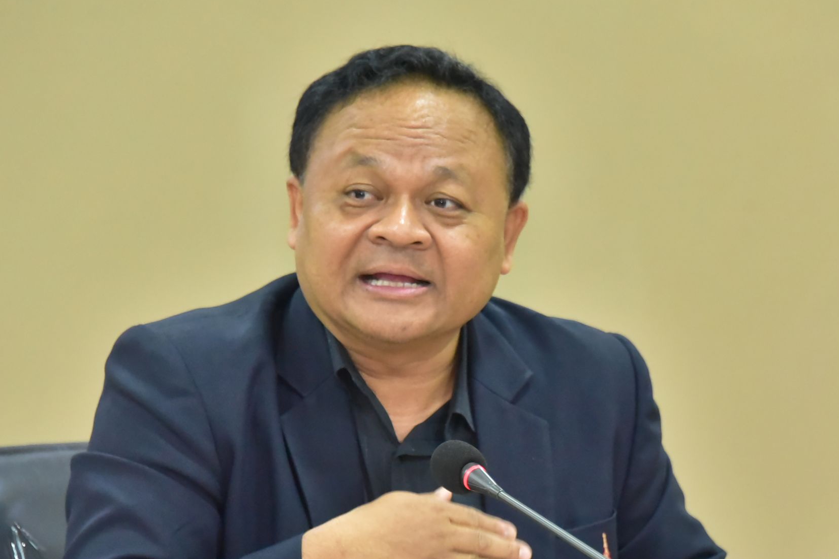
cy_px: 380
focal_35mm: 303
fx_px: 7062
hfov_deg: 6.8
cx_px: 488
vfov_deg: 4.5
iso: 6400
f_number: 5.6
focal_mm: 200
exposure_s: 1/200
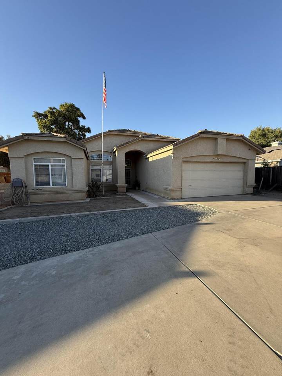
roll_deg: +1.0
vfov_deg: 102.1
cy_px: 188
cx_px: 141
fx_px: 152
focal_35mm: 14
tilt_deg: -3.6
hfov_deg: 85.7
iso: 50
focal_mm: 2.22
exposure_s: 1/479
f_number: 2.2
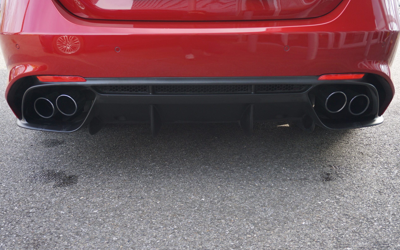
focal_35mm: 39
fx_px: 420
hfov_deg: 50.9
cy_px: 126
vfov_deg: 33.2
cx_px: 200
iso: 320
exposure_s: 1/160
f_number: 4.5
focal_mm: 25
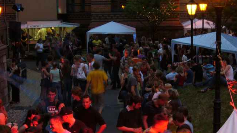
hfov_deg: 30.1
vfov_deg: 17.2
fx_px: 440
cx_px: 113
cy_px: 63
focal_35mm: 70
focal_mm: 9.9
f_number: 3.6
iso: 200
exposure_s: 1/8
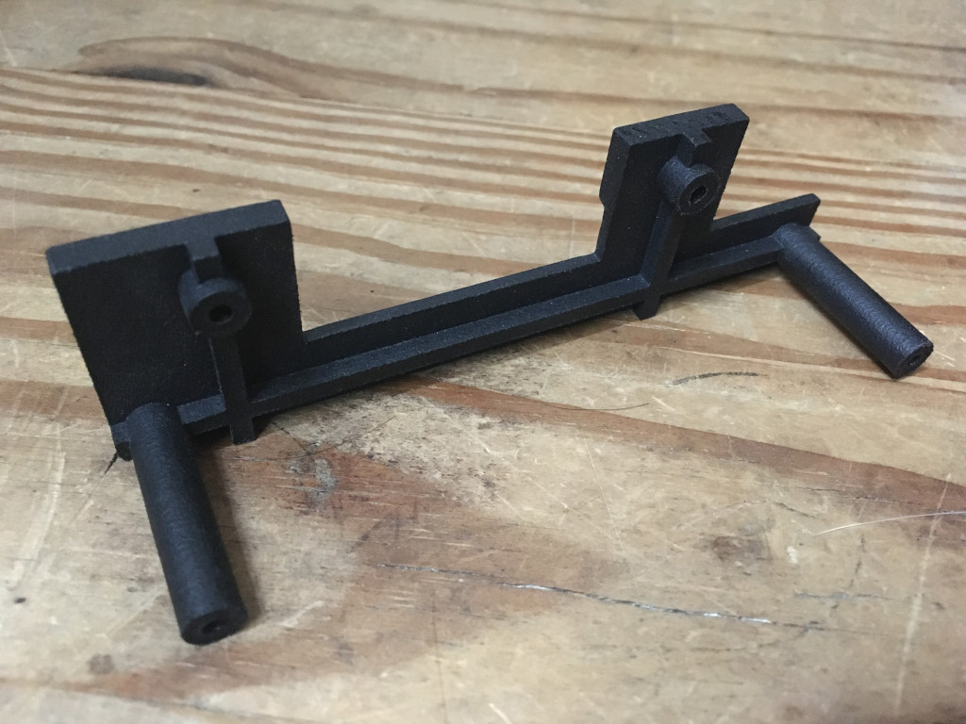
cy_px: 362
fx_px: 809
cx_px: 483
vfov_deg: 48.2
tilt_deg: -46.7
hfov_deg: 61.7
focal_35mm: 29
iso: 640
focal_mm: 4.15
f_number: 2.2
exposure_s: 1/17
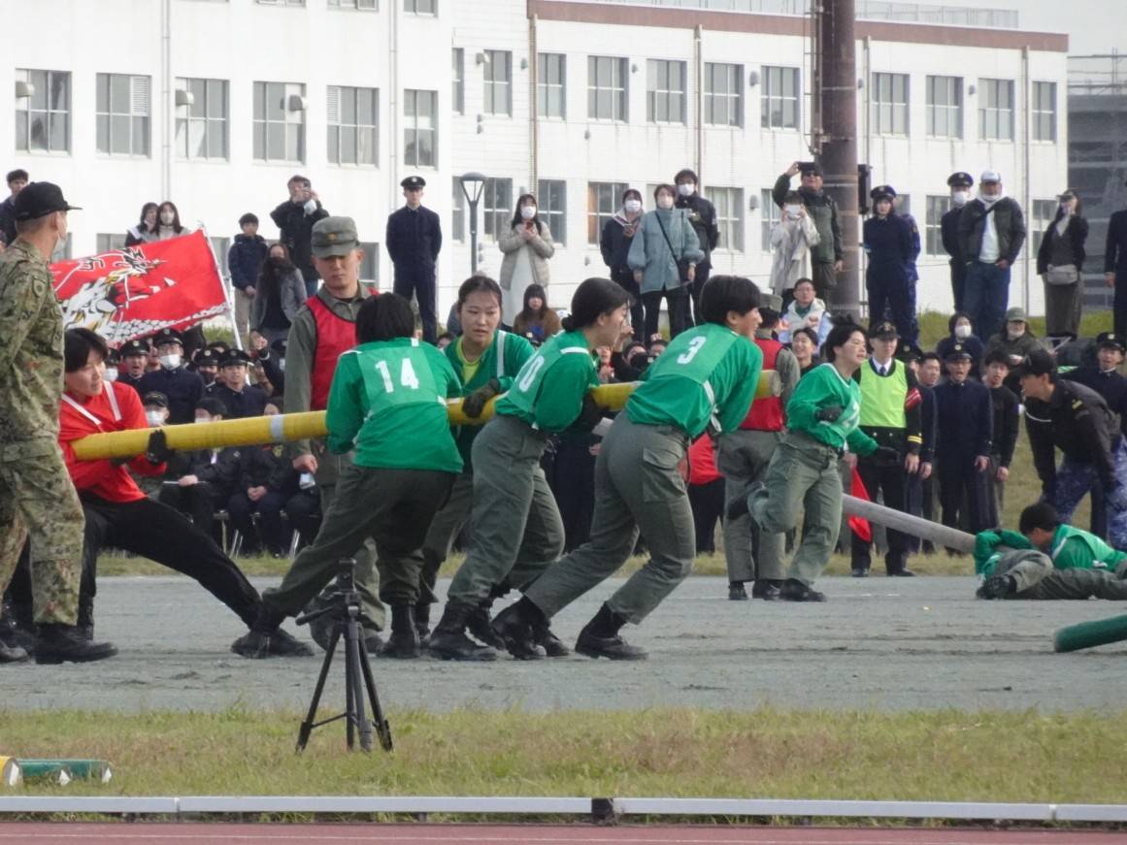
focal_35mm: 366
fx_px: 11917
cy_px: 422
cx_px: 564
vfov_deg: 4.1
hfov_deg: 5.4
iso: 800
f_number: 6.3
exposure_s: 1/1250
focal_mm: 59.39
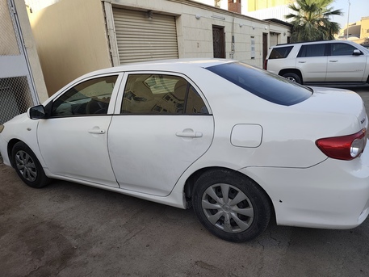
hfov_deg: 73.9
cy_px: 138
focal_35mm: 23
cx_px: 184
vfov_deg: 58.9
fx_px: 245
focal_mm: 6.19
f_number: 1.65
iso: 50
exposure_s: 1/288
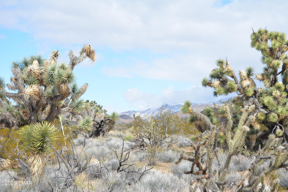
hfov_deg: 24.6
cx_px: 144
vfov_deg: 16.6
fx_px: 660
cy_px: 96
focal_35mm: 82
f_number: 8
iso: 100
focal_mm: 55
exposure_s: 1/200
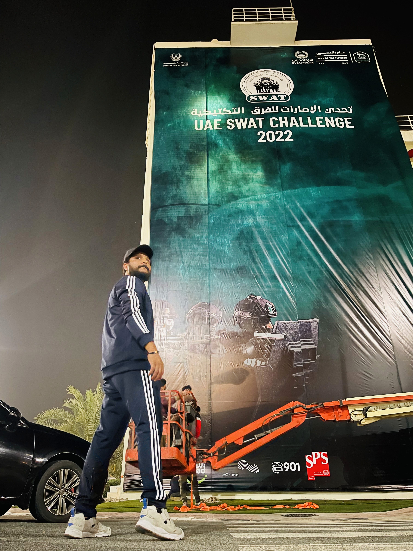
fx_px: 414
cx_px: 206
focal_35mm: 26
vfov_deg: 67.3
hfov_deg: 53.1
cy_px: 276
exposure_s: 1/10
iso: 1600
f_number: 1.6
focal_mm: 5.1
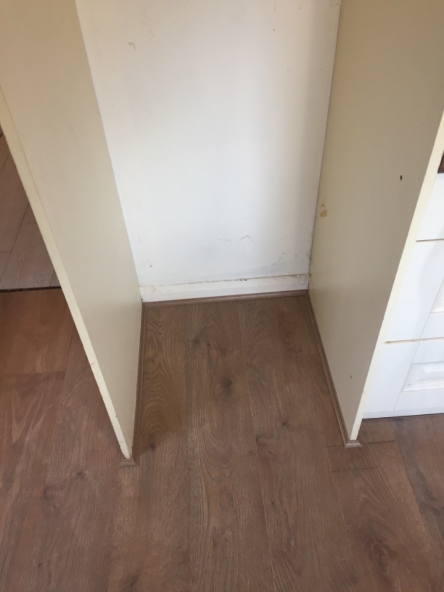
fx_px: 496
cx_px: 222
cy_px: 296
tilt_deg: -44.7
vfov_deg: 61.7
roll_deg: +1.7
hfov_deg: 48.2
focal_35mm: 29
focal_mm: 4.15
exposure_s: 1/33
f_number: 2.2
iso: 80
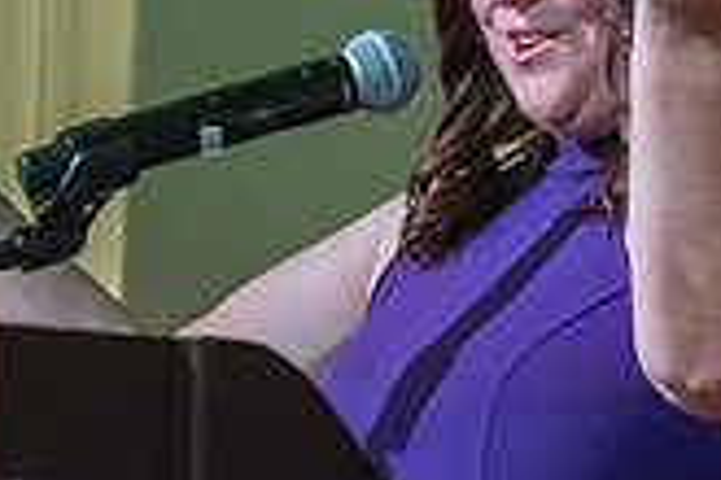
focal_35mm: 702
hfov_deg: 2.9
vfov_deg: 2.0
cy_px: 2
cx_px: 730
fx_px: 14058
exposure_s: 1/400
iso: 3200
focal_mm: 200
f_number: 2.8
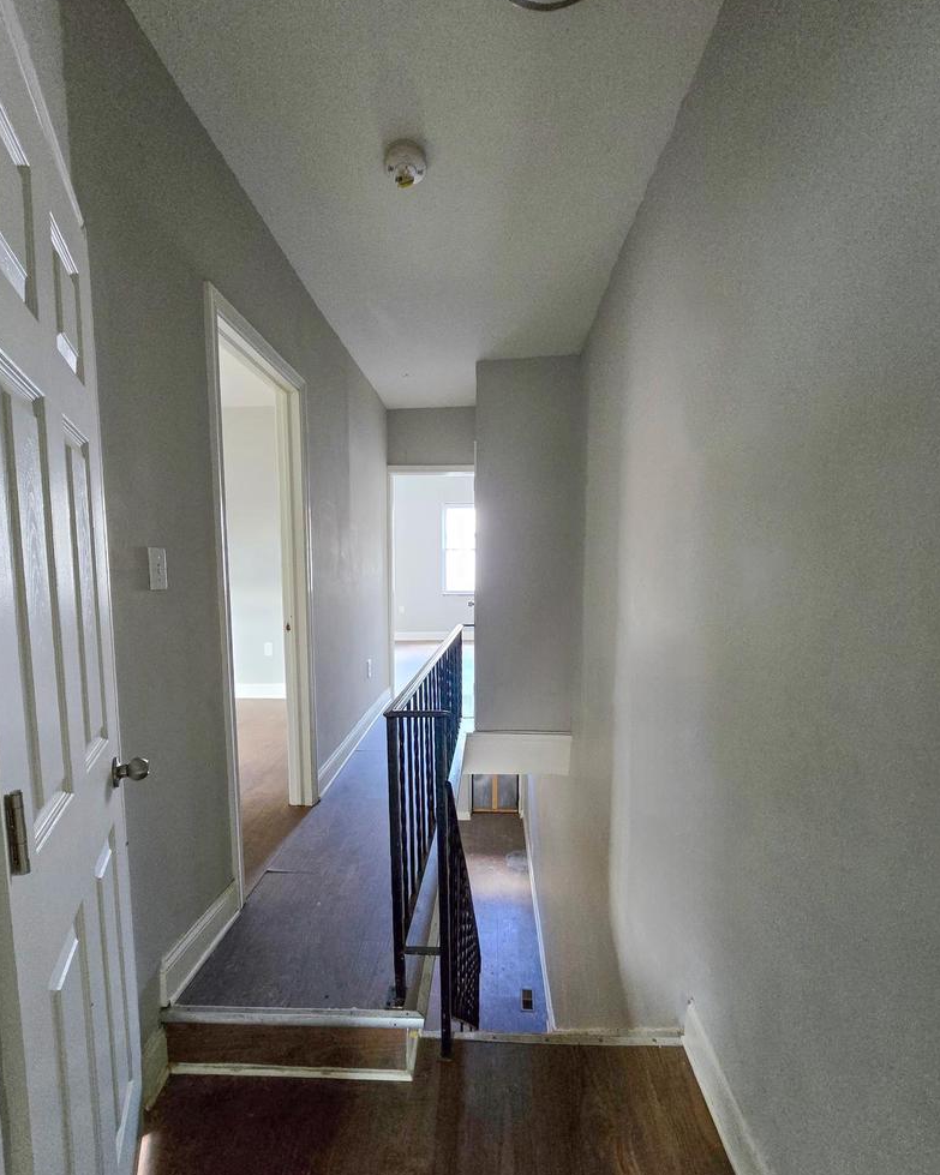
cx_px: 461
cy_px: 621
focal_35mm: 14
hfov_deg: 88.0
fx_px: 487
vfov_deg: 100.6
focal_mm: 2.2
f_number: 2.2
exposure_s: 1/60
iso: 1000
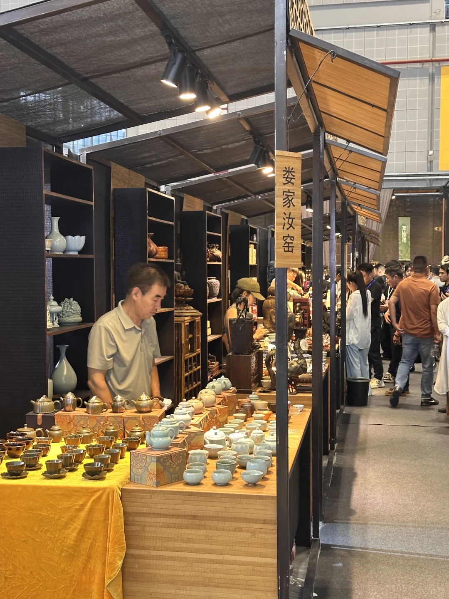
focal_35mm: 48
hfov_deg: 30.3
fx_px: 830
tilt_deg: -1.7
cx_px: 224
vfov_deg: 39.7
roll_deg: -1.7
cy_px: 300
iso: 250
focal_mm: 6.86
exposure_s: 1/33
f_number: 1.78
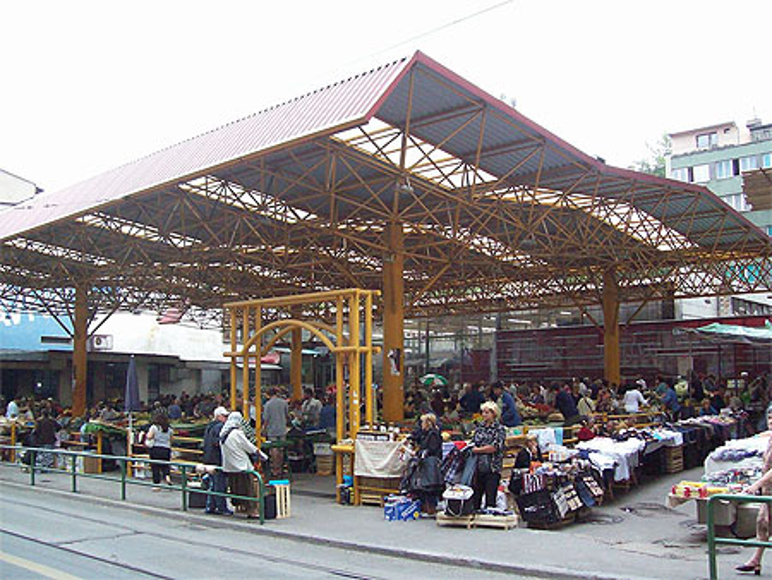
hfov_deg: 51.3
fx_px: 803
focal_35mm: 36
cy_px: 290
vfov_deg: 39.7
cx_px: 386
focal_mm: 6
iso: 255
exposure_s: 1/128
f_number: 2.7
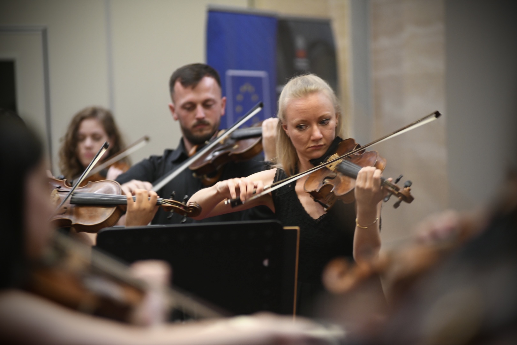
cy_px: 172
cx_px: 258
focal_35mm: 200
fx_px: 2872
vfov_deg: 6.9
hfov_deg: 10.3
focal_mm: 200
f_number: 2.8
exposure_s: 1/100
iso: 1600
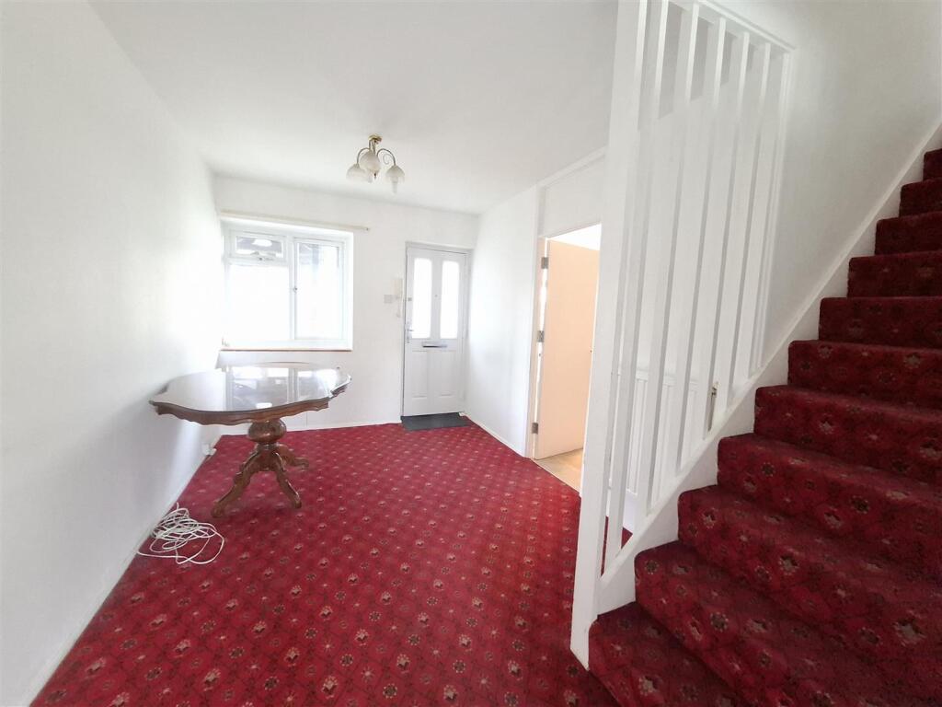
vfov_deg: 89.9
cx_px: 471
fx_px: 354
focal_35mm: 13
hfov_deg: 106.2
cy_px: 354
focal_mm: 1.74
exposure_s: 1/25
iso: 400
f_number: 2.2
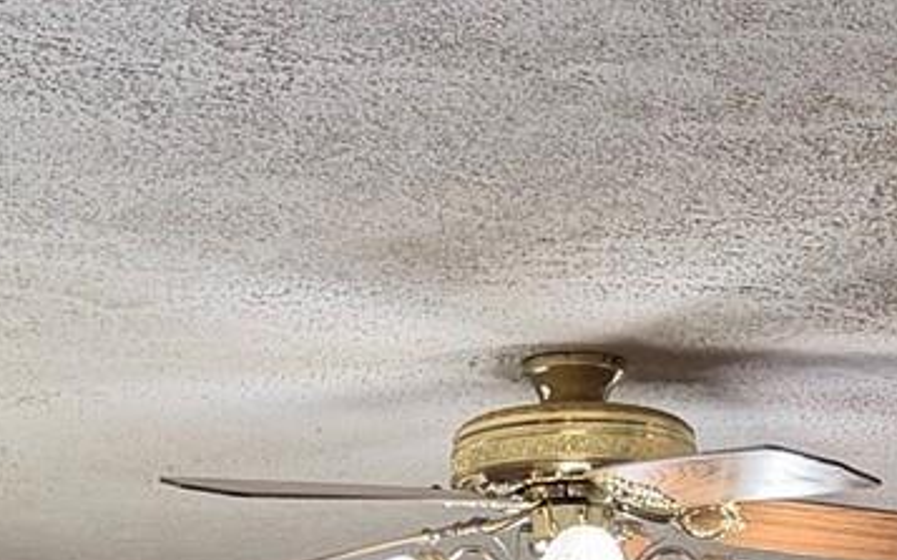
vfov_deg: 8.0
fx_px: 3569
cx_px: 241
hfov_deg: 14.3
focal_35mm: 146
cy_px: 1564
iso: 200
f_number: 1.78
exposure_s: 1/120
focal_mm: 6.76
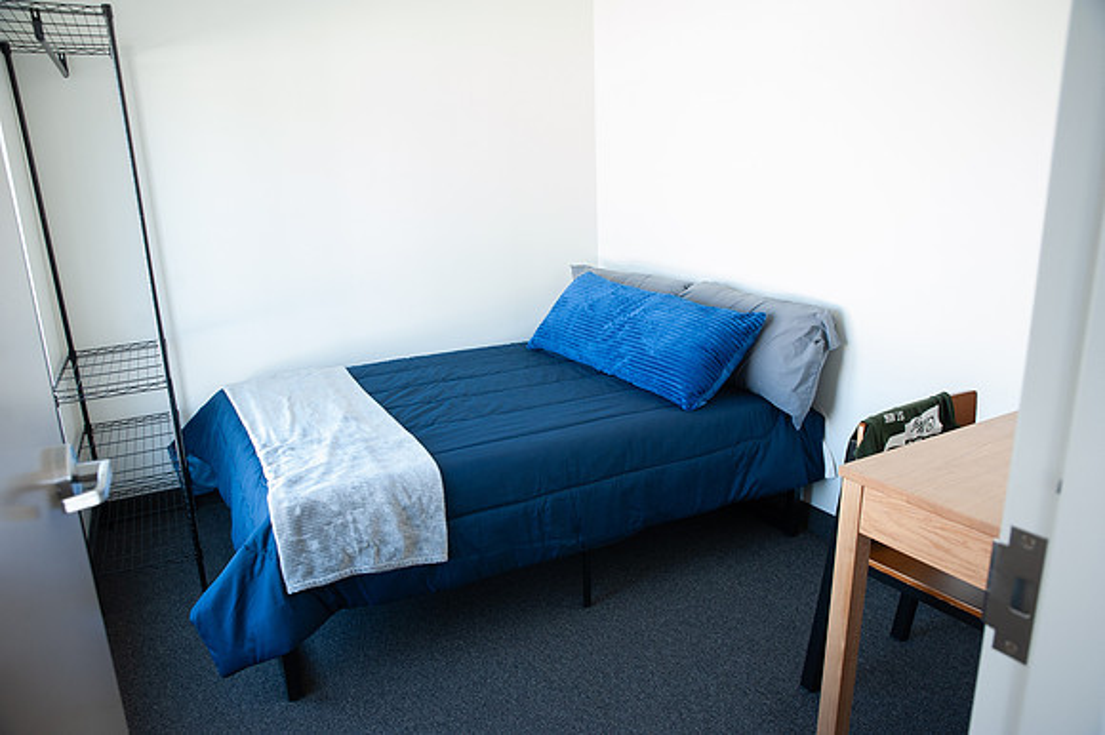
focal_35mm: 24
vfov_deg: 53.1
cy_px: 368
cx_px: 552
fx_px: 736
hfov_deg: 73.8
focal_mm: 24
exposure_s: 1/125
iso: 1250
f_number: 5
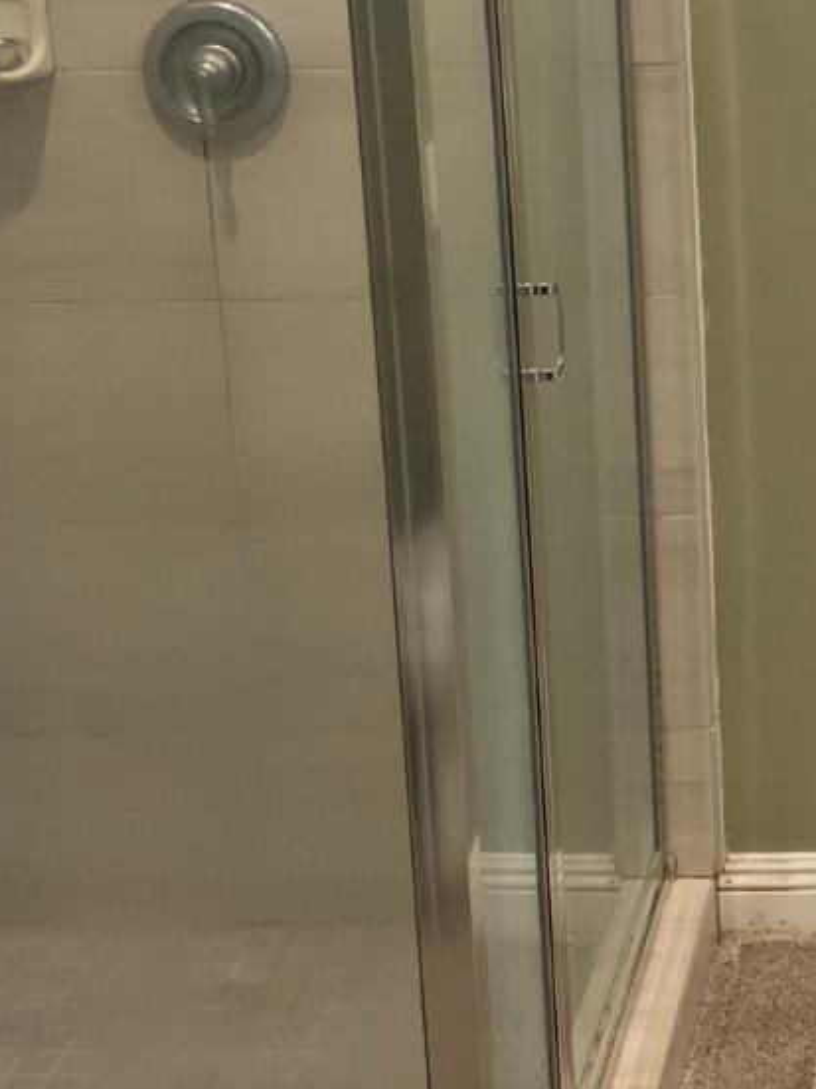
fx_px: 2484
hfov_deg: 17.8
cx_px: 958
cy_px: 256
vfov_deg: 24.4
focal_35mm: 79
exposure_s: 1/60
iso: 80
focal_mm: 3
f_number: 1.8
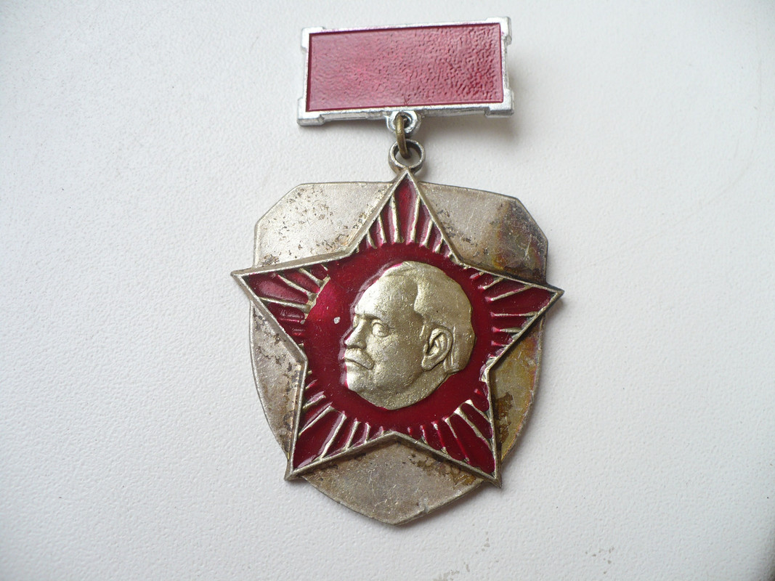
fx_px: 828
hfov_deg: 50.1
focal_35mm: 37
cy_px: 290
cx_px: 388
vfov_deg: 38.7
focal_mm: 6.1
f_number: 2.8
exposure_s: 1/100
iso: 100
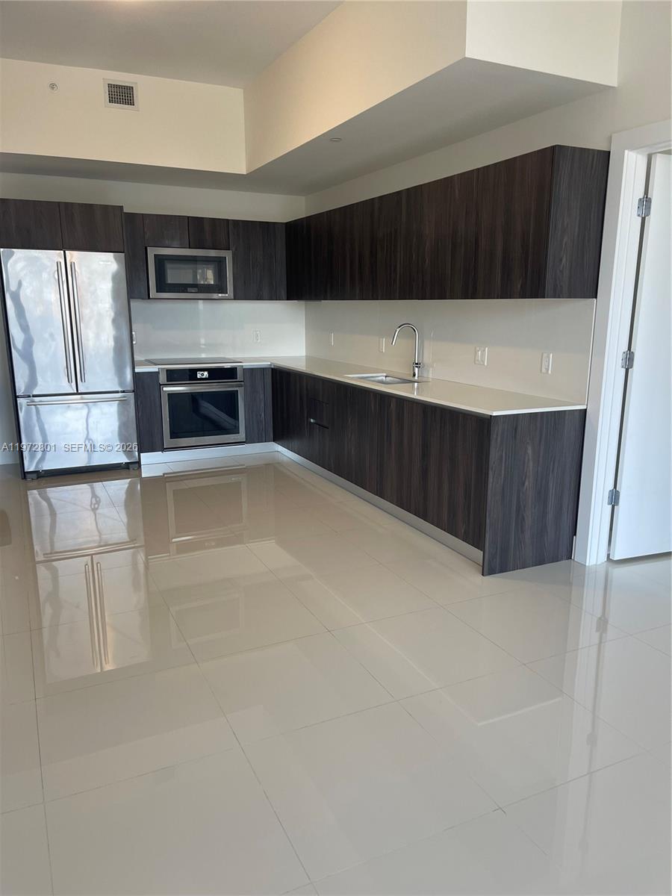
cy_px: 448
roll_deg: +0.4
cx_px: 336
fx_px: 673
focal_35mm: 26
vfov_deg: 67.3
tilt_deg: -13.0
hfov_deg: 53.1
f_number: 1.6
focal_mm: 5.1
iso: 80
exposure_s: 1/60
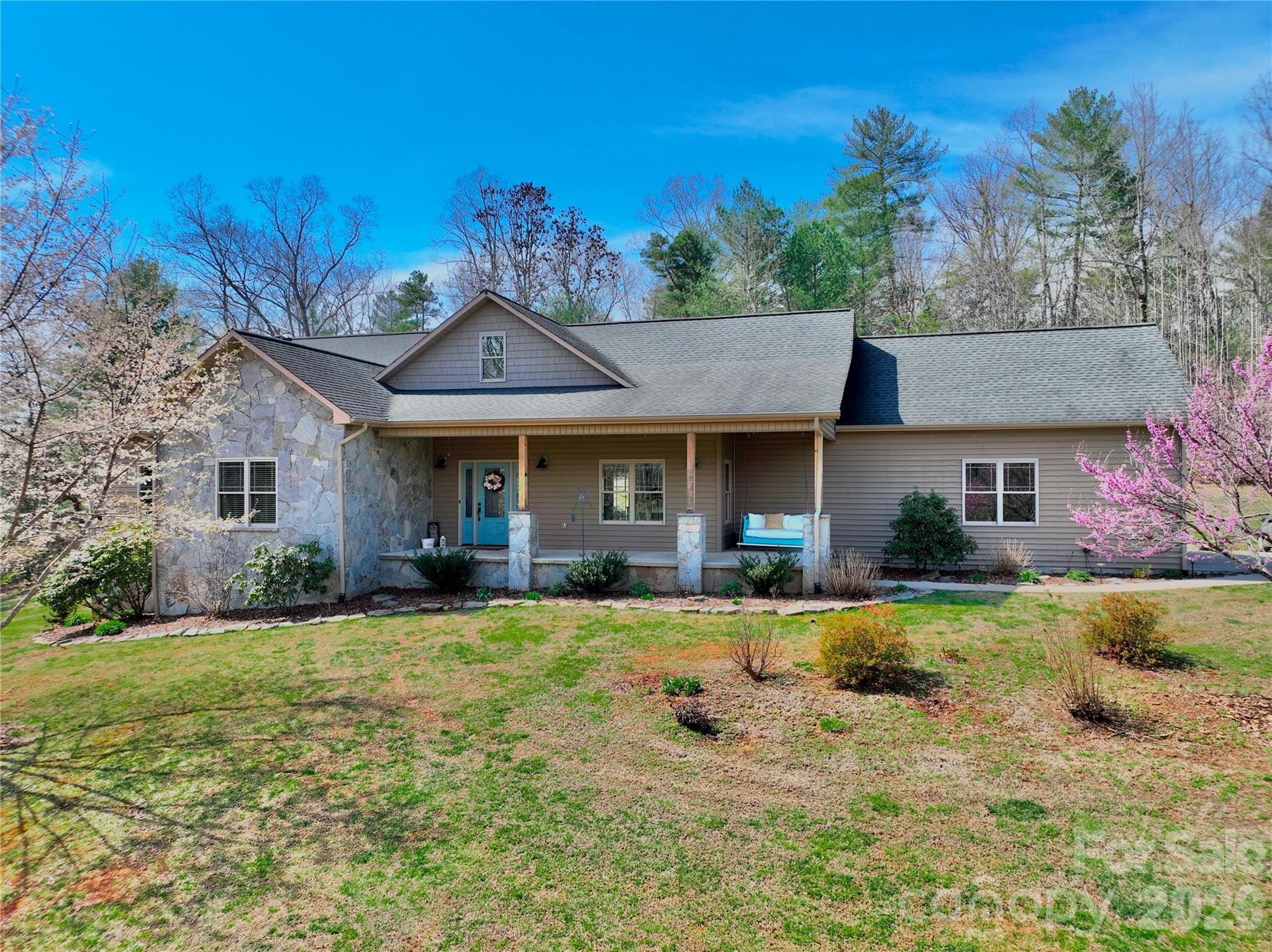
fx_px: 881
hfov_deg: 71.6
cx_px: 636
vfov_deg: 56.8
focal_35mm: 24
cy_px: 476
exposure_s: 1/1250
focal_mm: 12.29
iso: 140
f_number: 2.8
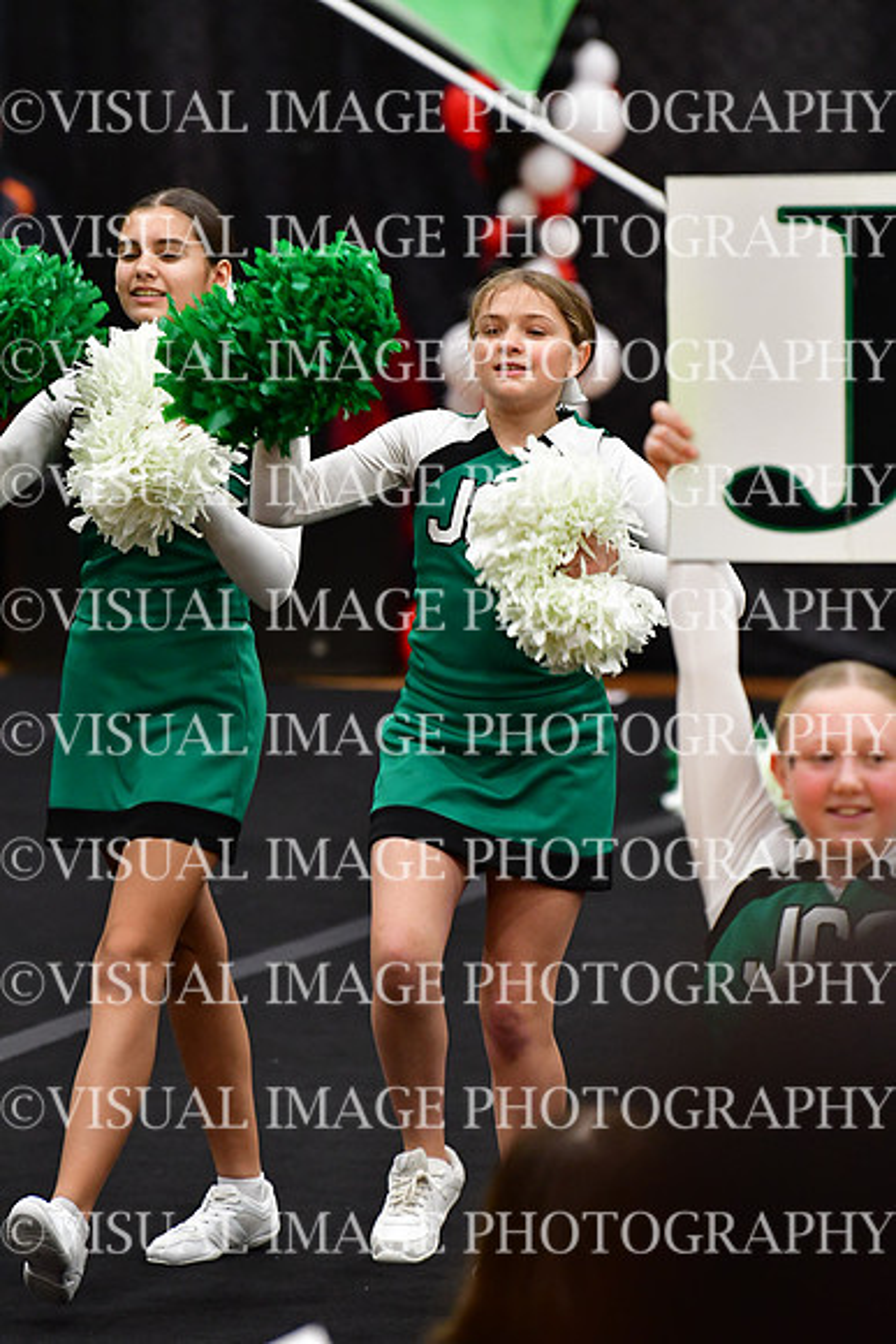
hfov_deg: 4.6
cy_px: 672
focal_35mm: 300
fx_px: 11192
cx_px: 448
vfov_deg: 6.9
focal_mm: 200
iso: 4000
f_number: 3.5
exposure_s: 1/500
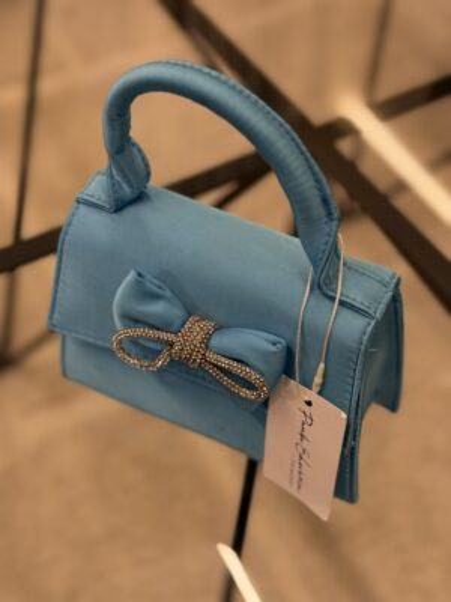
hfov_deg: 30.3
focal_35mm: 48
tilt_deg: -49.9
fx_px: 834
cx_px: 226
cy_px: 301
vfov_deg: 39.7
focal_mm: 6.76
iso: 200
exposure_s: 1/100
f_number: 1.78
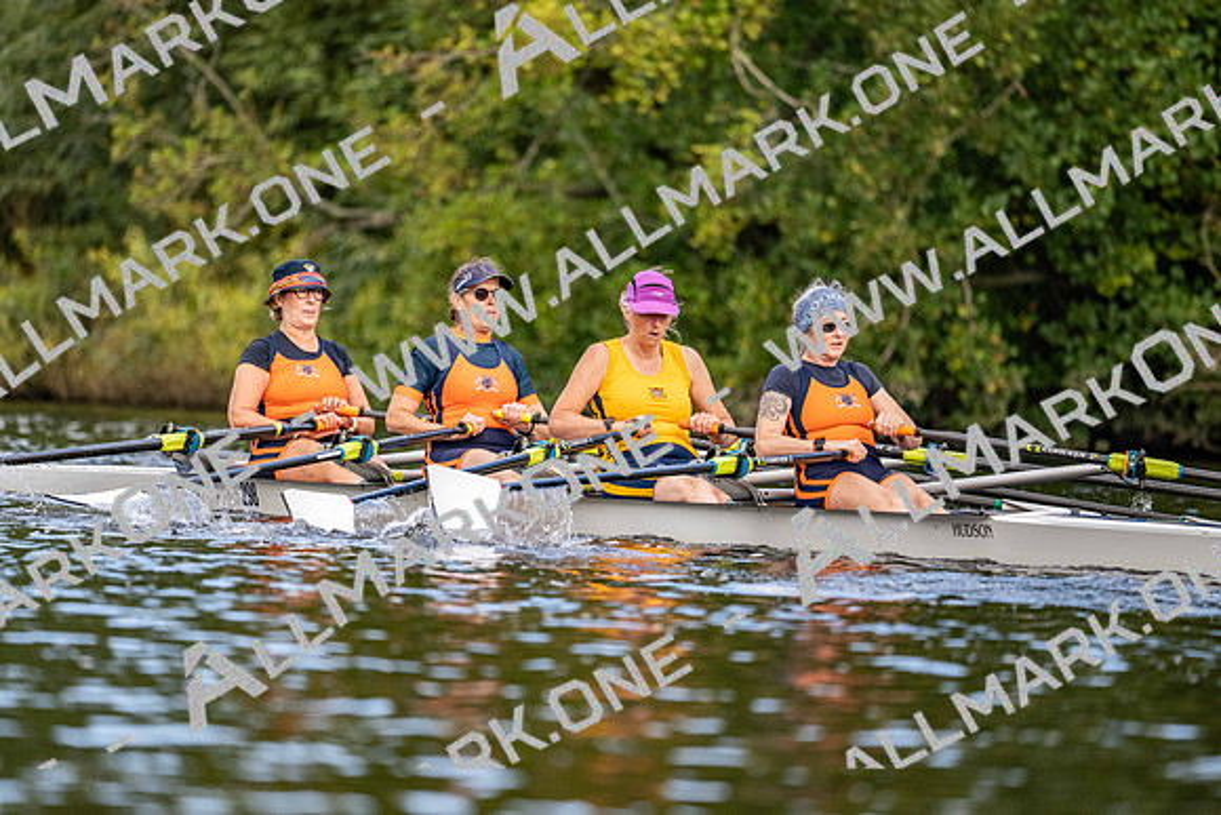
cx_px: 610
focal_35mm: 400
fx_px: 13576
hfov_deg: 5.1
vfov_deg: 3.4
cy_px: 408
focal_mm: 400
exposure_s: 1/2000
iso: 800
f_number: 4.5
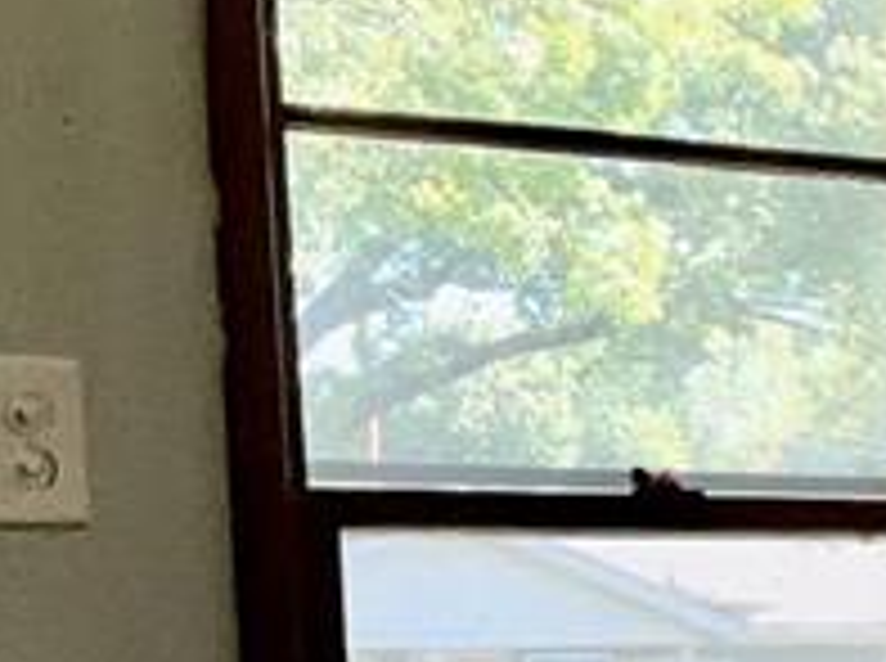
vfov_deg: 9.6
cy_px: 901
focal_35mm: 151
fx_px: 3858
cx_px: 2150
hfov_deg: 11.0
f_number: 1.8
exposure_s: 1/243
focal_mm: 3
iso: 16
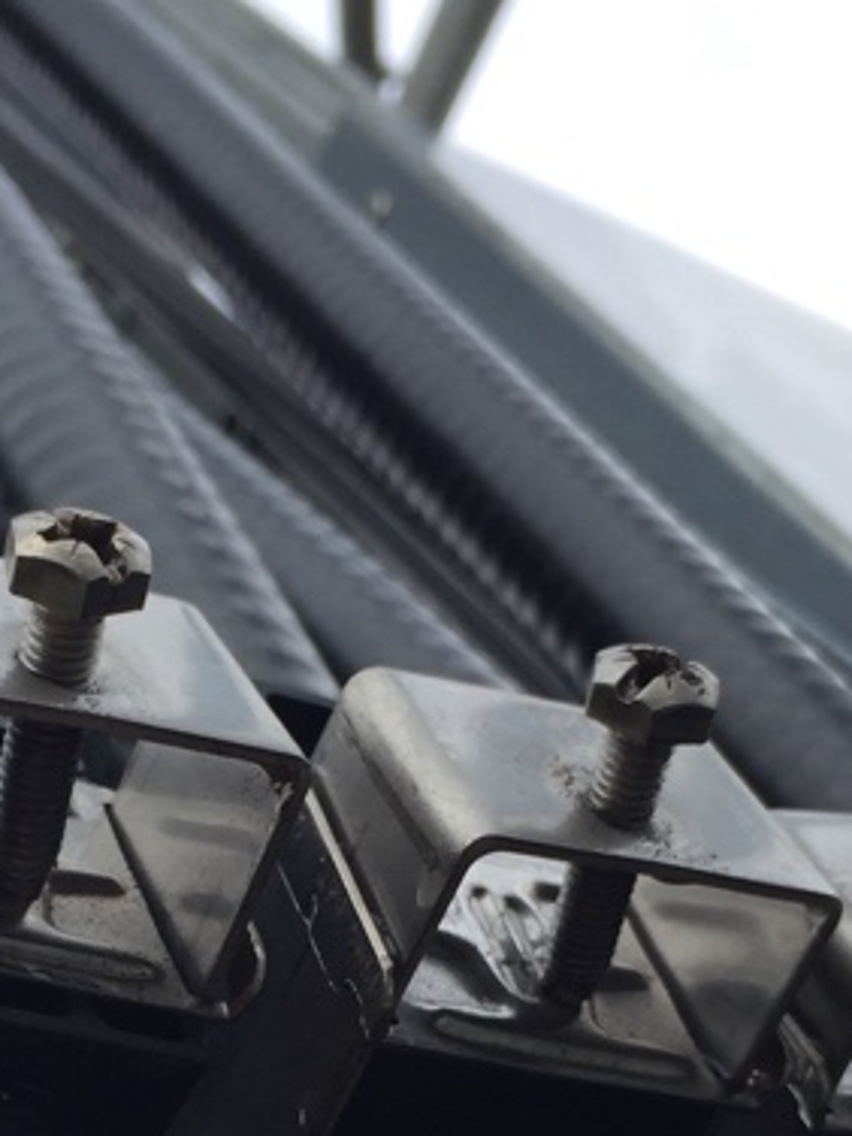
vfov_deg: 23.6
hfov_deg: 18.6
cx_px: 293
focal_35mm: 79
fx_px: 2593
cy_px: 1151
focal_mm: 4.15
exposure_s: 1/942
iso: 32
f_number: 2.2
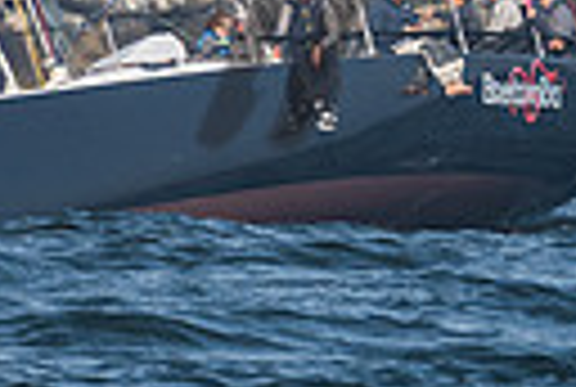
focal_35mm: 1288
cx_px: 0
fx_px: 20656
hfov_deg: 1.6
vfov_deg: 1.1
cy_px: -138
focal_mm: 200
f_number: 6.3
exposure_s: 1/500
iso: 200
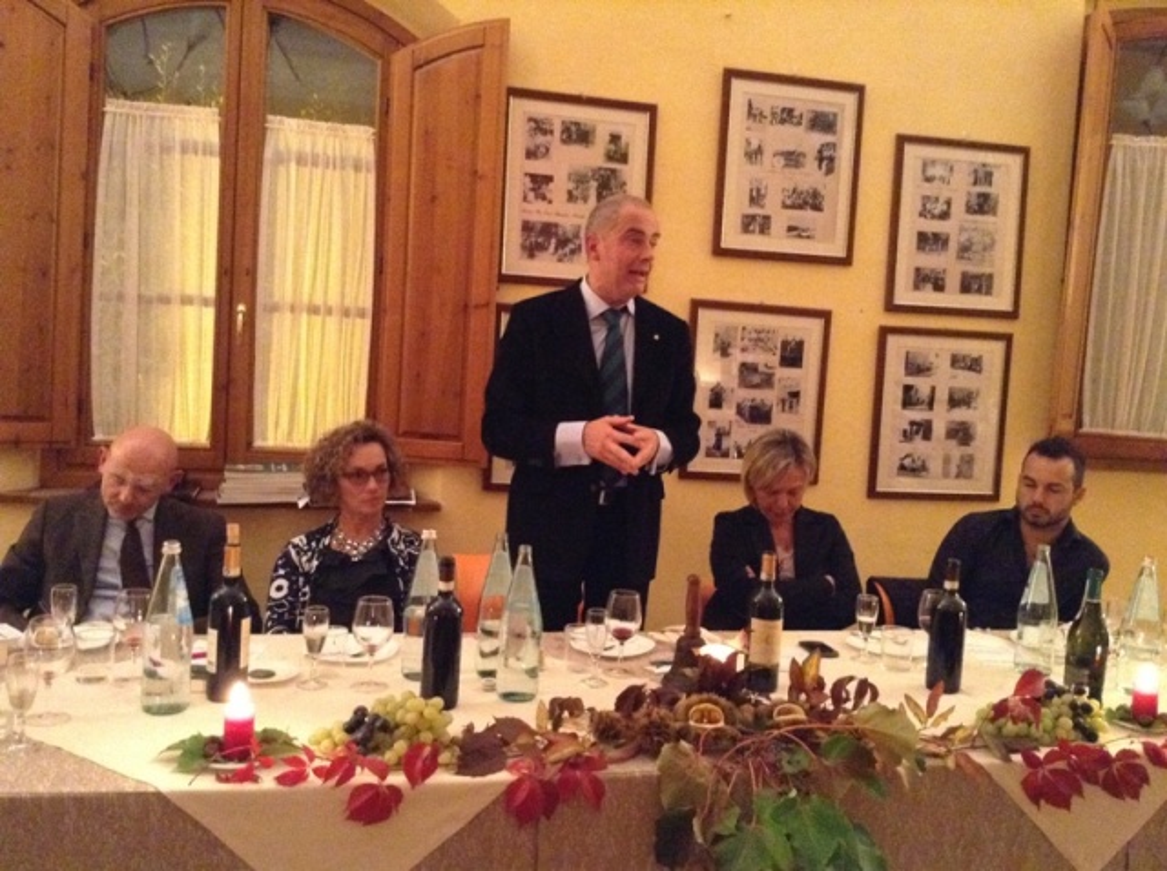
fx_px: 1111
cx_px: 584
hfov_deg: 55.4
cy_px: 436
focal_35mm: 33
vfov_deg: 42.8
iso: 640
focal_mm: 3.3
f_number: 2.4
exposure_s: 1/15
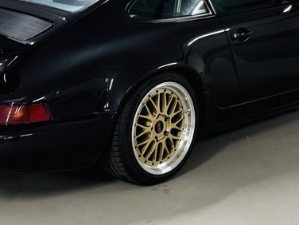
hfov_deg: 38.9
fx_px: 423
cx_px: 142
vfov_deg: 28.0
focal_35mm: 49
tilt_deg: -15.1
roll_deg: +1.0
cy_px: 2
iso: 160
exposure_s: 1/50
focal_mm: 6.76
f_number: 1.78
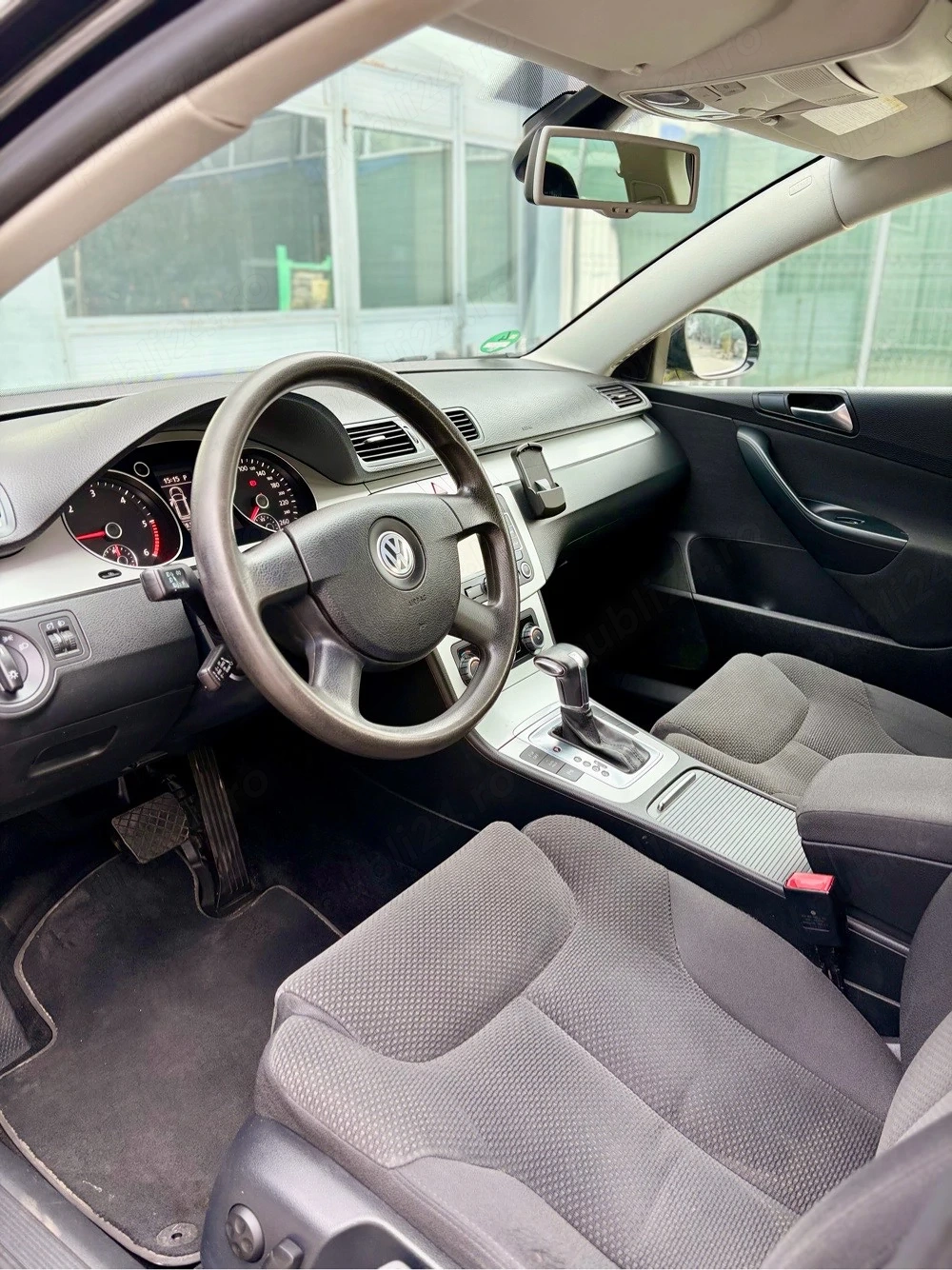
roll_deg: +0.0
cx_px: 476
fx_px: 954
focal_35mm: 26
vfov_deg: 67.3
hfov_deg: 53.0
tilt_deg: -20.1
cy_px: 635
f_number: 1.6
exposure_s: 1/121
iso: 64
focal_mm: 5.96
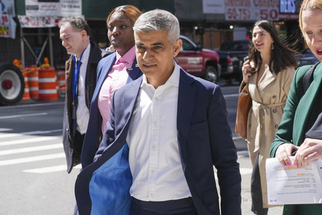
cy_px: 108
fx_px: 894
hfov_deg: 20.4
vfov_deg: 13.7
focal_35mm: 100
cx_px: 161
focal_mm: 100
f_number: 10
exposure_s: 1/400
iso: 400
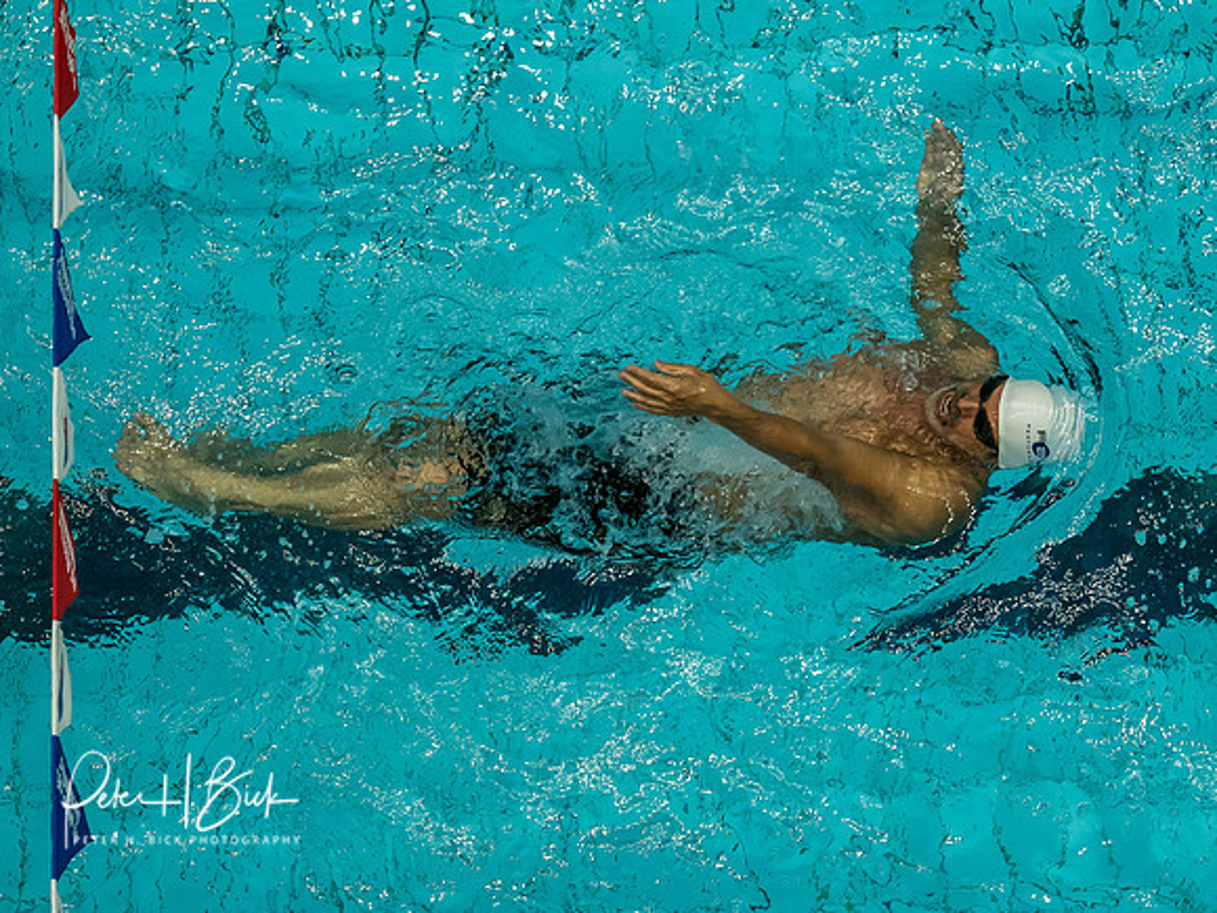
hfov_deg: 5.1
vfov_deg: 3.8
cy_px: 359
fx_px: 13672
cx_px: 888
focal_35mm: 389
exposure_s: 1/1000
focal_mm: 125
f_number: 2.8
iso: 1250
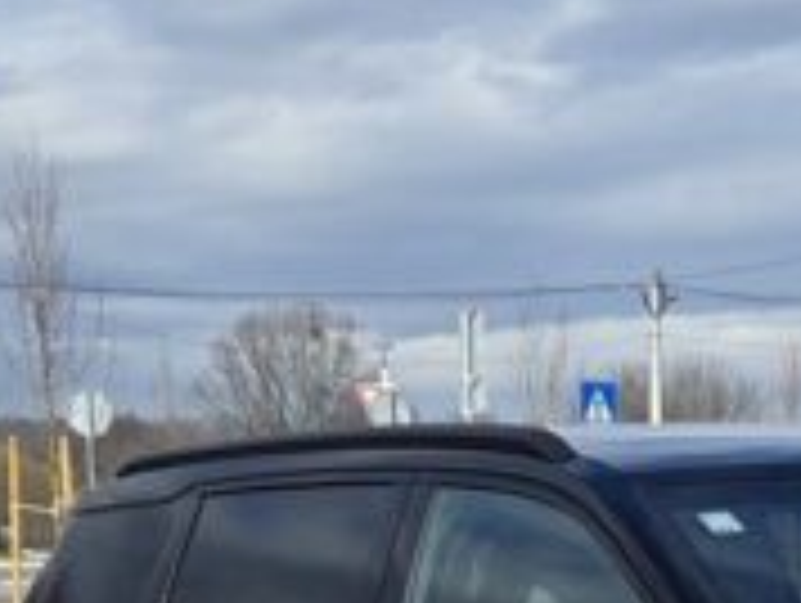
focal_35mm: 132
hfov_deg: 14.6
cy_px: 981
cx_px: 873
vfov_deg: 10.7
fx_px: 3059
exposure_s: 1/5129
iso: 80
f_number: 1.8
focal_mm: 5.4
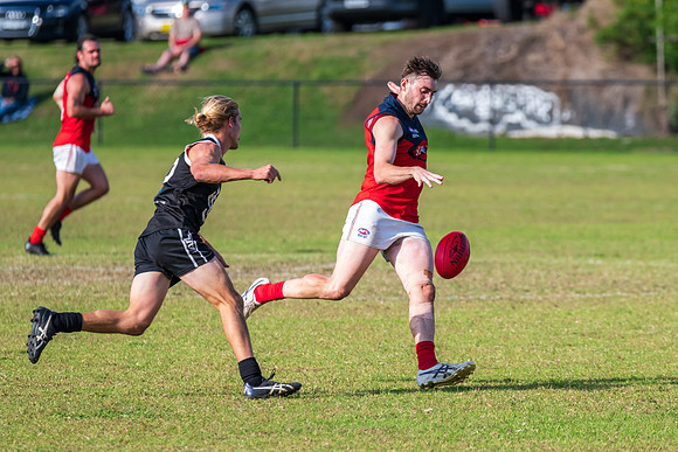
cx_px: 404
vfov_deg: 2.7
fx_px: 9556
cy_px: 226
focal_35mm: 507
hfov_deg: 4.1
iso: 800
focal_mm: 420
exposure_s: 1/1250
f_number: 8
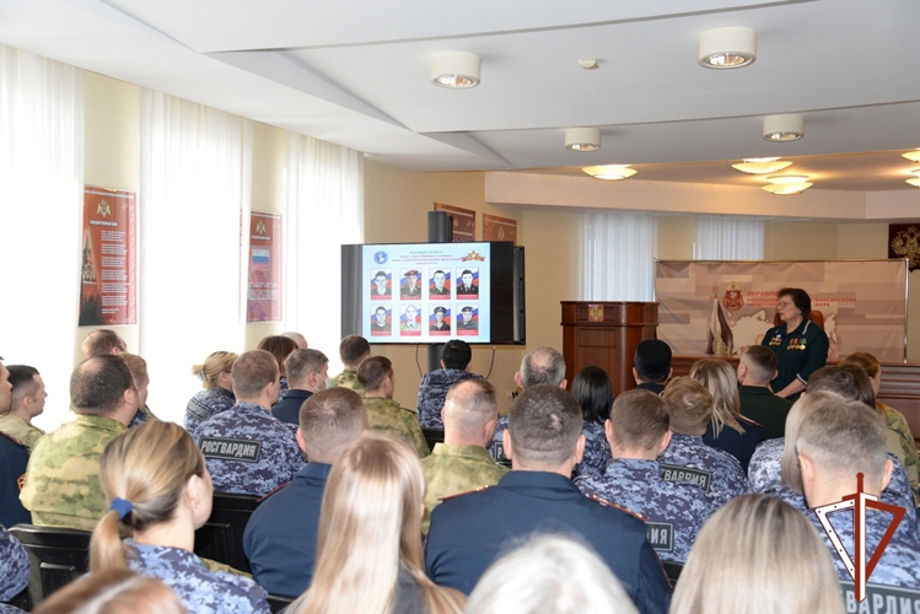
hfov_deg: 44.5
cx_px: 460
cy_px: 307
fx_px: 1125
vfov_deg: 30.5
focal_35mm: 44
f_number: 5.6
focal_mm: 44
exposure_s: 1/125
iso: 1400
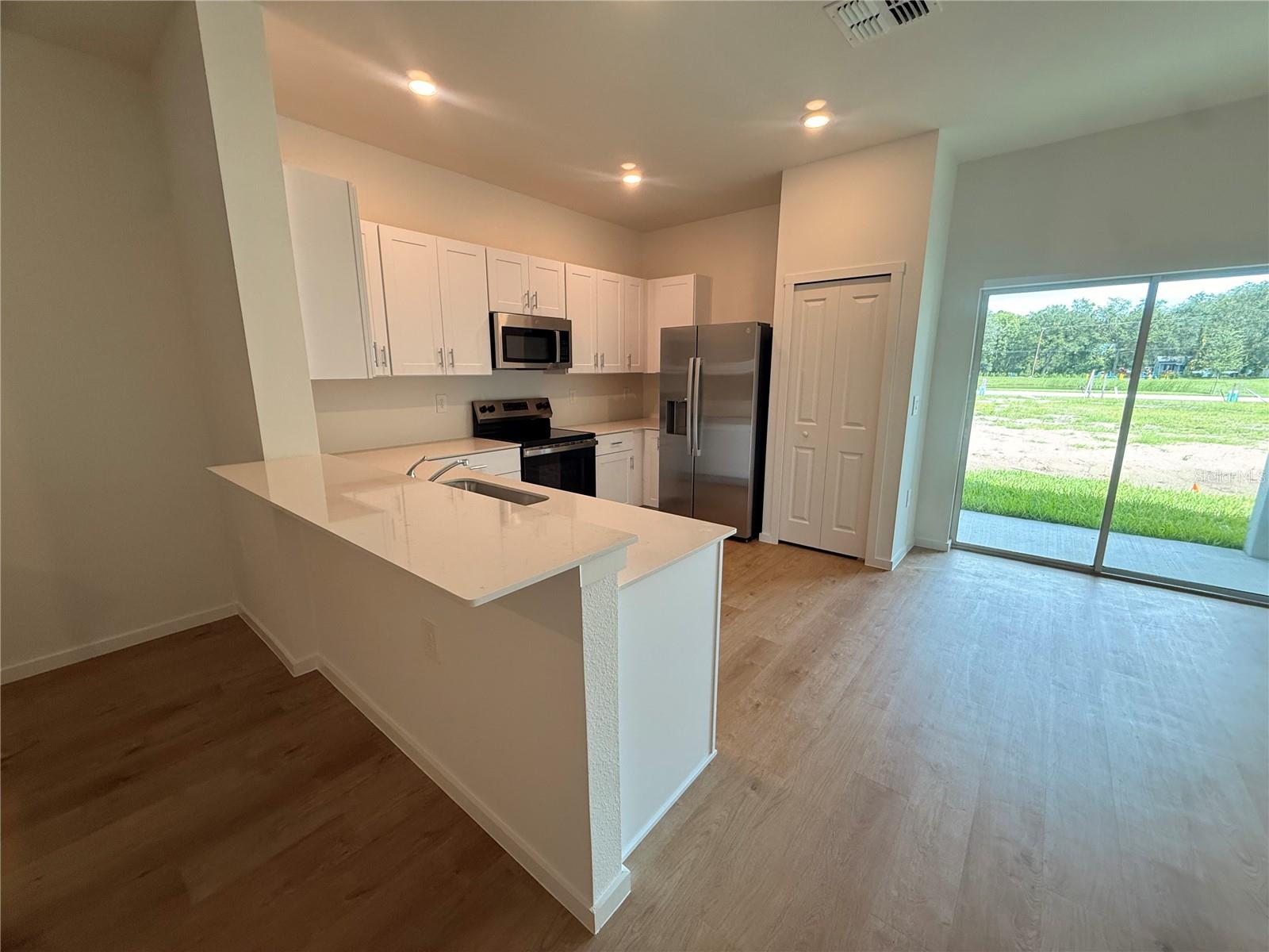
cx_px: 634
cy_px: 476
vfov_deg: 85.7
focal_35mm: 14
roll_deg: +0.2
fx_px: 513
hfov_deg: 102.1
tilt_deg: -11.6
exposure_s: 1/120
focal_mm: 2.22
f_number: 2.2
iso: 200
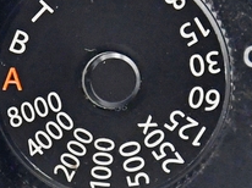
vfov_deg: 2.4
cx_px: -116
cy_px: 138
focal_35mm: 631
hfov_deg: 3.1
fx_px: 4588
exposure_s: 1/100
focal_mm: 60
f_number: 8
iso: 1600
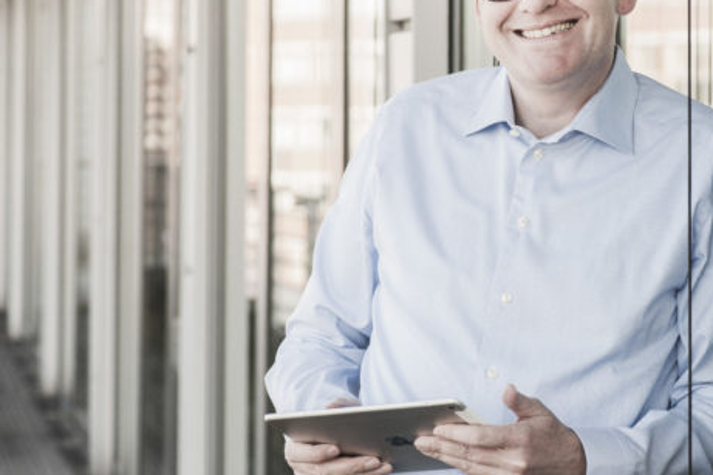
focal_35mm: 175
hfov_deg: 11.7
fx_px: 3465
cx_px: 532
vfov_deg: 7.8
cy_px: 167
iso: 400
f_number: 5
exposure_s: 1/250
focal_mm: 105
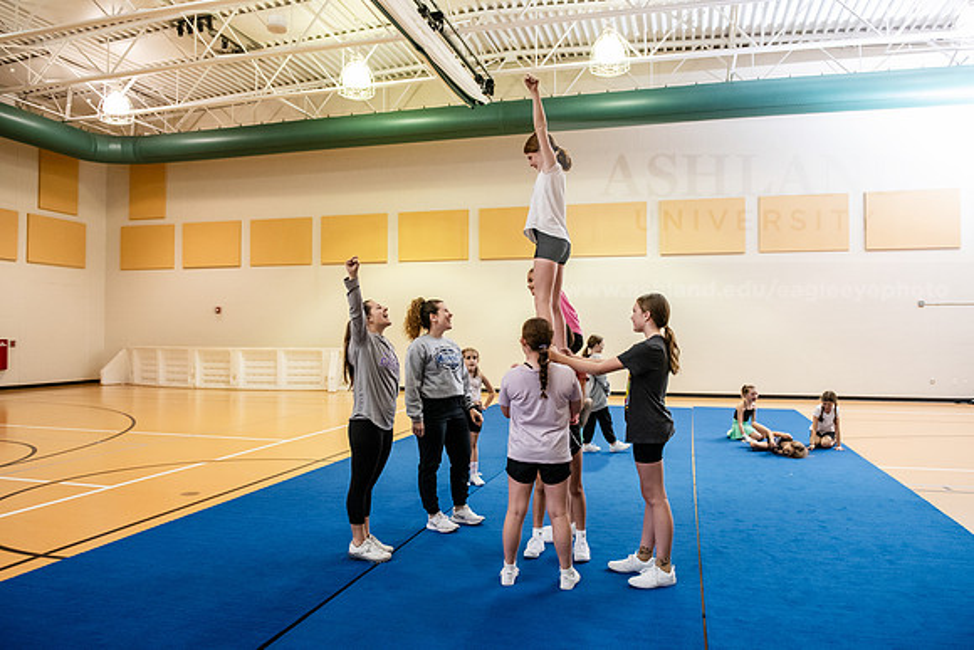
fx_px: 731
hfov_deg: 67.4
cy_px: 325
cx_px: 487
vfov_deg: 48.0
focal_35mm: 27
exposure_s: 1/200
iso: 3200
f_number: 4
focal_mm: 27
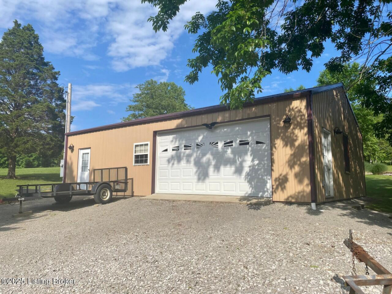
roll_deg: -0.2
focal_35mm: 26
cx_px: 196
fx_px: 294
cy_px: 147
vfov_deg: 53.0
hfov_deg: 67.3
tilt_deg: +7.7
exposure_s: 1/3846
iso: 32
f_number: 1.8
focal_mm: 4.25
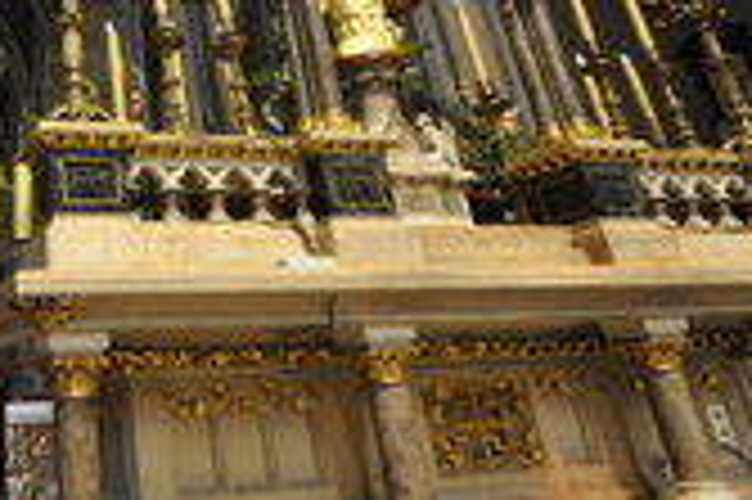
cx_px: 50
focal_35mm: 36
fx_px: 751
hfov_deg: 46.9
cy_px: 23
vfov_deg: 34.1
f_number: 4
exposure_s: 1/25
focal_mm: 10
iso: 1600
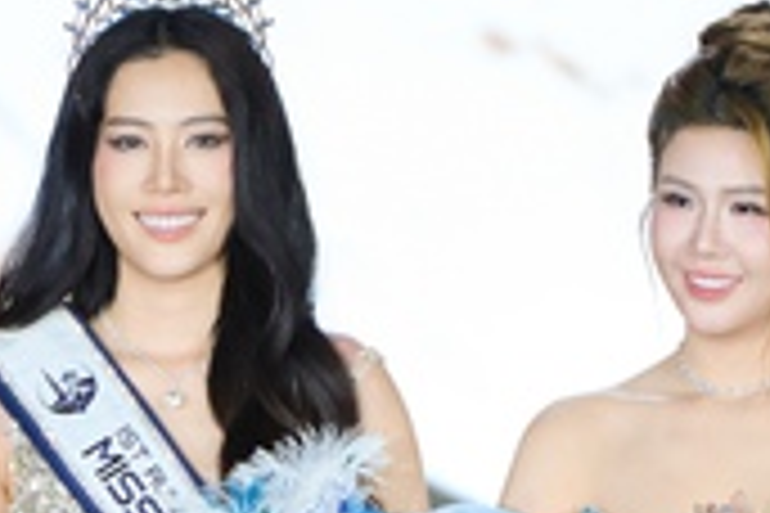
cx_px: 356
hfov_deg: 1.4
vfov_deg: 0.9
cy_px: 592
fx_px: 31953
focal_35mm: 1494
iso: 1000
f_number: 4
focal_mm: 400
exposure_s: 1/200
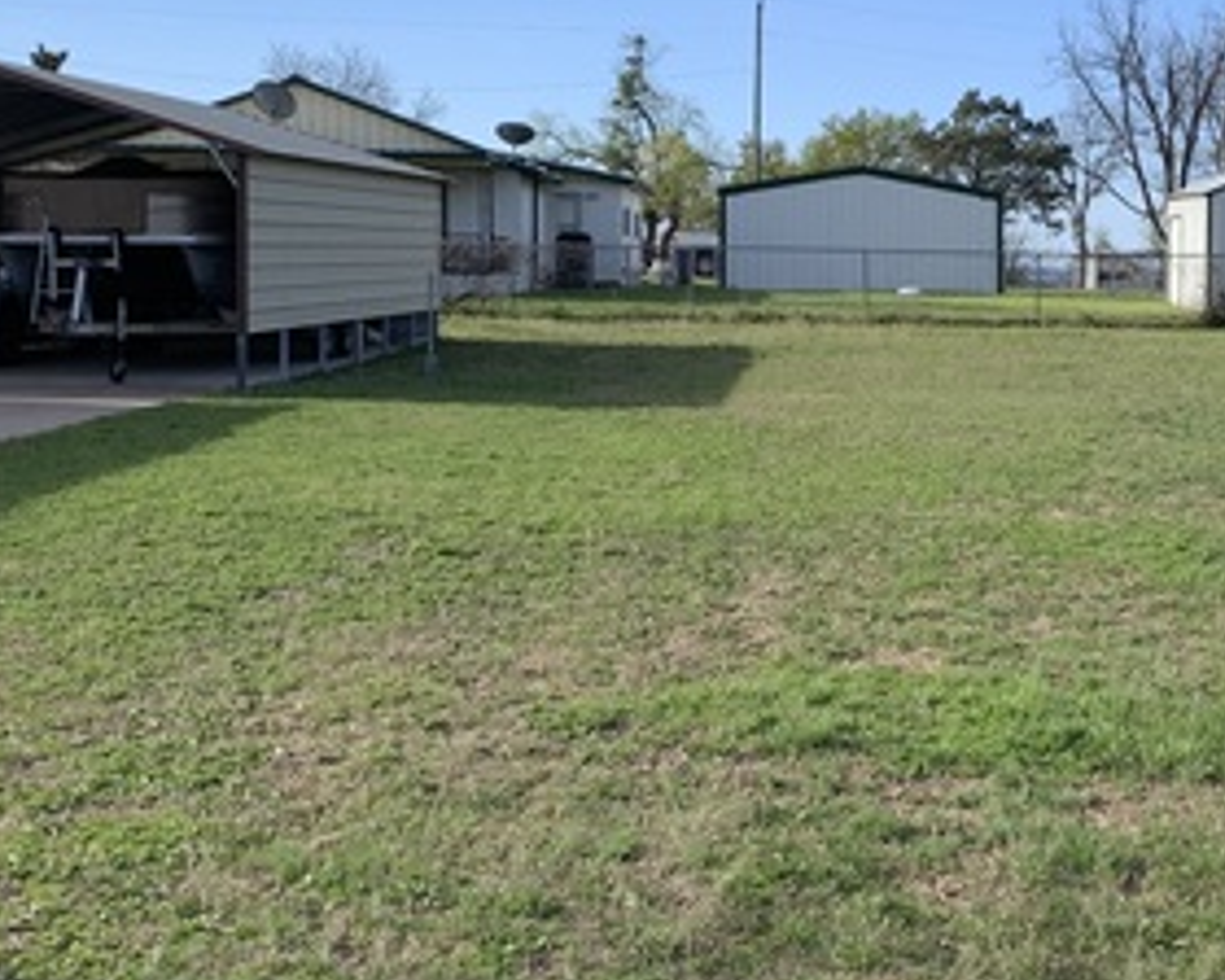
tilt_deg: -2.3
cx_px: 1037
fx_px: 2103
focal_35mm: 58
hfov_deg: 31.4
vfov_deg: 26.2
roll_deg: -1.2
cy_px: 429
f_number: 1.8
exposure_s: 1/1718
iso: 25
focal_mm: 4.25
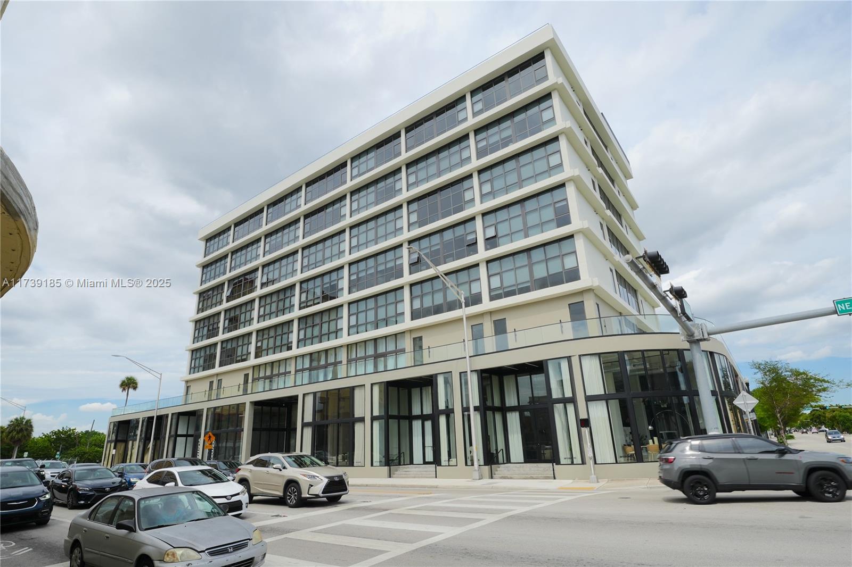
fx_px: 426
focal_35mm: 18
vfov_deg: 67.4
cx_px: 426
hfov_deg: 90.0
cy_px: 284
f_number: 10
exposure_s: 1/160
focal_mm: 12
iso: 100
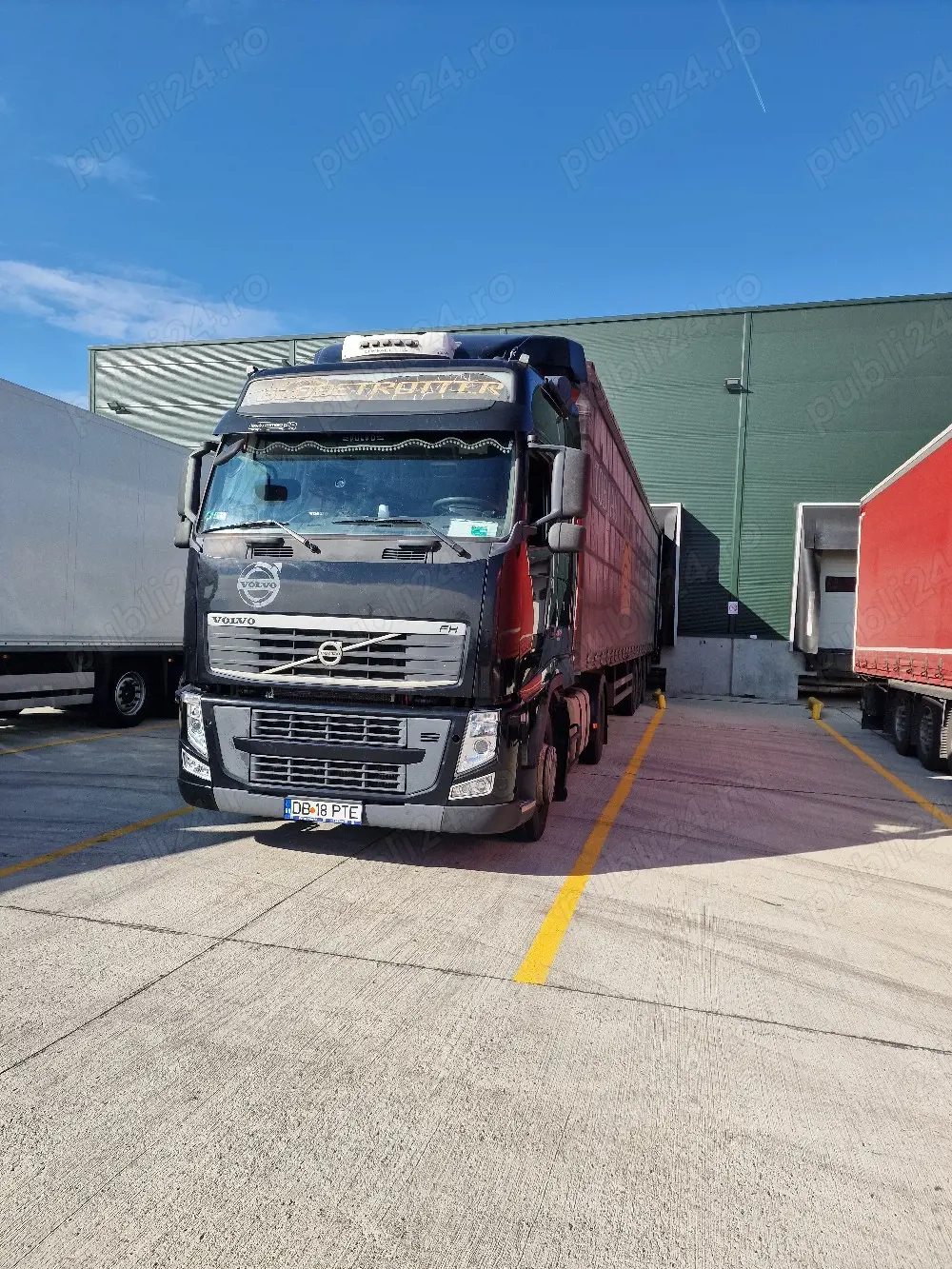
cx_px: 476
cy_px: 634
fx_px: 843
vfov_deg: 73.9
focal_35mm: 23
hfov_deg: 58.9
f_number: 1.8
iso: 50
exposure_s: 1/1111
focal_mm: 6.4
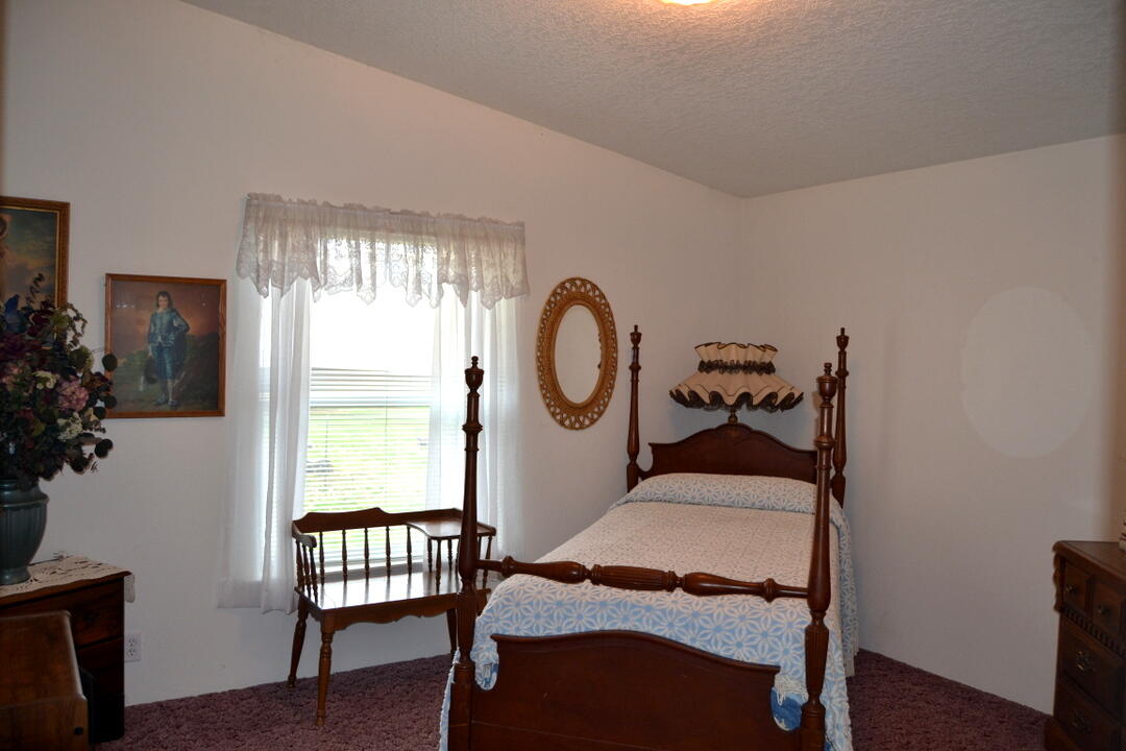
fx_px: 844
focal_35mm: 27
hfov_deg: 67.4
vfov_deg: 47.9
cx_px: 563
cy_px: 376
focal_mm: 18
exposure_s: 1/125
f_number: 4
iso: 400
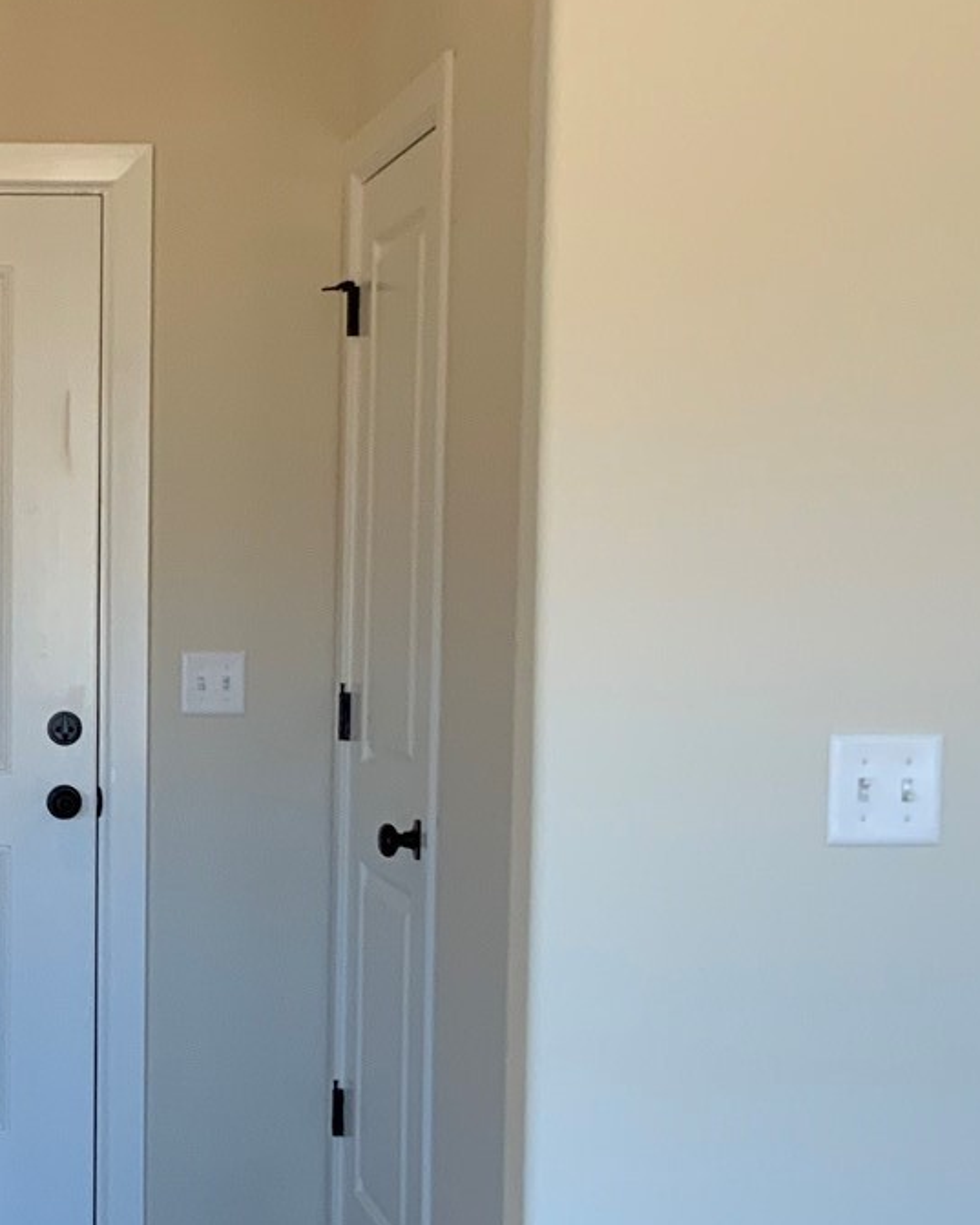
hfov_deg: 18.4
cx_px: -47
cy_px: 822
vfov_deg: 23.4
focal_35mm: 81
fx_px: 2936
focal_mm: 3
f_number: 1.8
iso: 64
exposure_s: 1/120
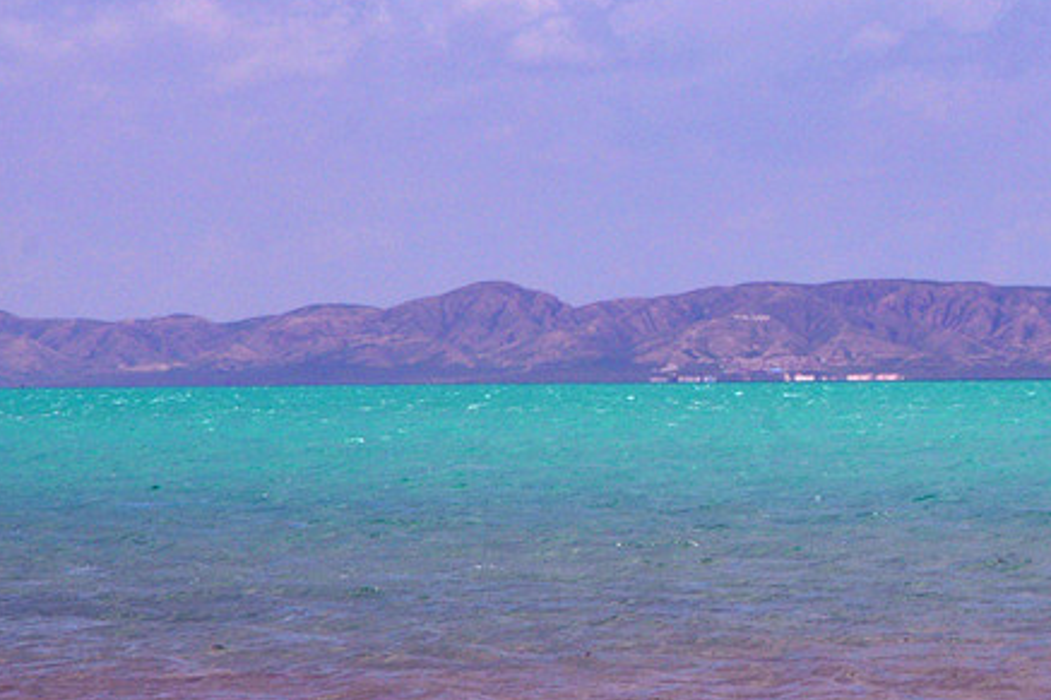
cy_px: 393
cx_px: 904
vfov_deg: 4.8
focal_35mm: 288
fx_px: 8402
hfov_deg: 7.1
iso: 200
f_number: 14
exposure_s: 1/400
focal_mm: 105
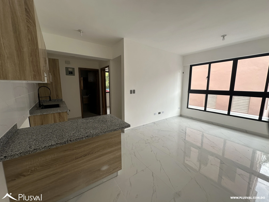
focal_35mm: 14
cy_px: 101
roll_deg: -0.5
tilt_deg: -7.8
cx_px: 134
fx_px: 109
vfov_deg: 85.7
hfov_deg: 102.1
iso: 40
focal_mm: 2.22
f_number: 2.2
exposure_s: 1/171
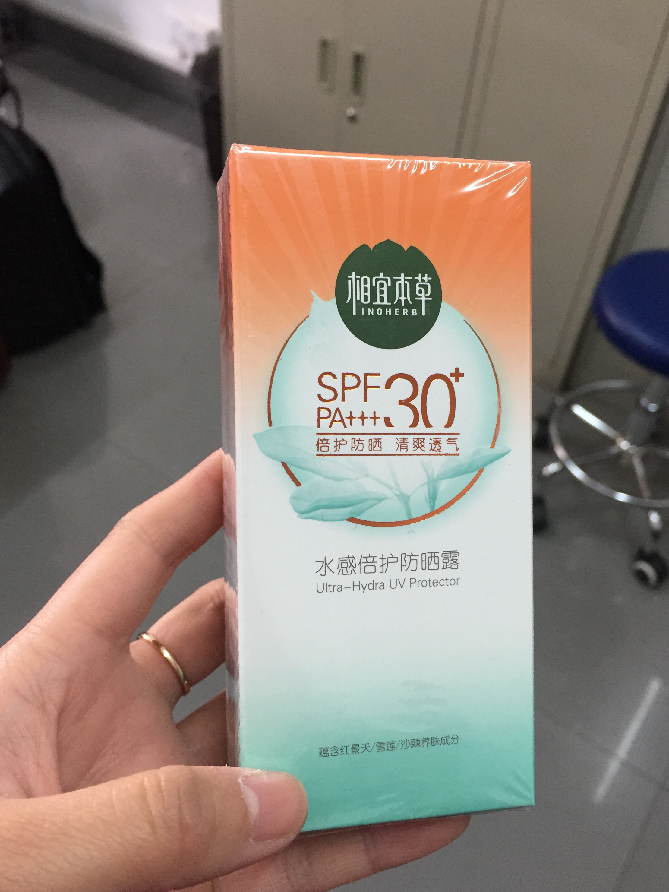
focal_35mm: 32
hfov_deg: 44.1
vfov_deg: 56.8
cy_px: 451
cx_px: 360
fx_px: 824
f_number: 2.2
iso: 160
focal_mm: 4.15
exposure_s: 1/33
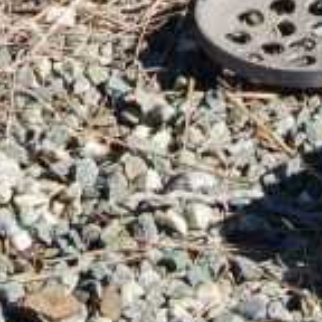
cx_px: 157
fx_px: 3568
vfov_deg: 5.0
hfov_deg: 5.2
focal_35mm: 339
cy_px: -435
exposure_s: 1/400
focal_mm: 32
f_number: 6.3
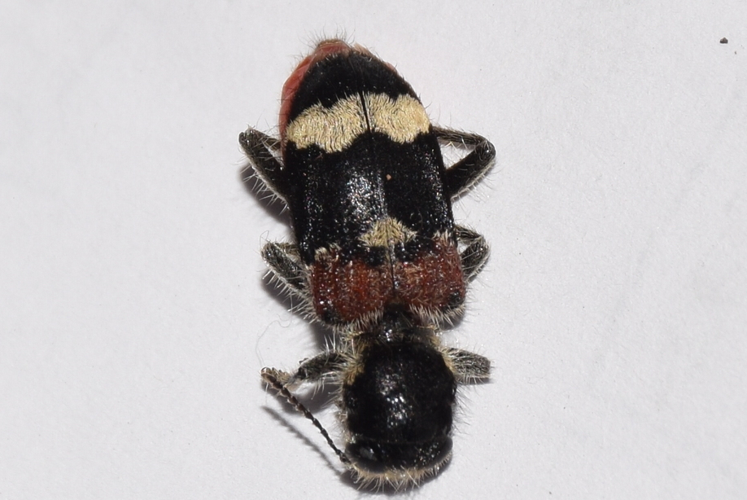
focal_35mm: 219
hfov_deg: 9.4
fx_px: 4548
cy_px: 248
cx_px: 368
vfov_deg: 6.3
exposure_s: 1/160
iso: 100
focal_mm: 140
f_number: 13
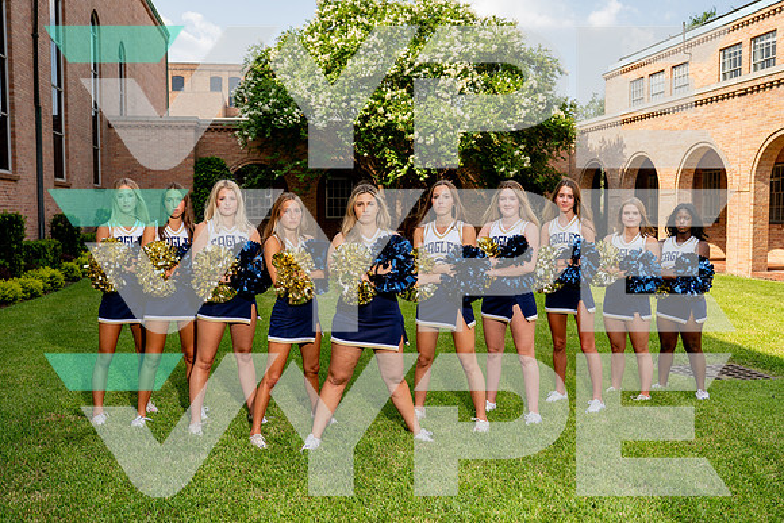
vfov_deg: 40.6
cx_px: 386
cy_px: 258
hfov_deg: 58.0
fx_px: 707
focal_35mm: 32
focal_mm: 30
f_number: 4
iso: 100
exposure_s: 1/500
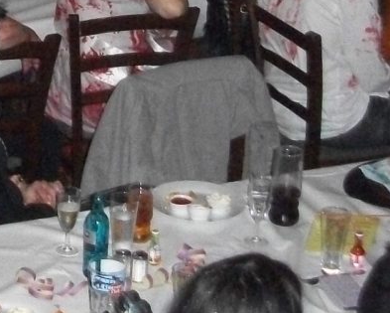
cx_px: -212
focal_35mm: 139
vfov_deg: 10.9
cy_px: -91
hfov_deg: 13.0
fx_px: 1606
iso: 640
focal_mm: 6.3
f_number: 3.1
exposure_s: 1/125
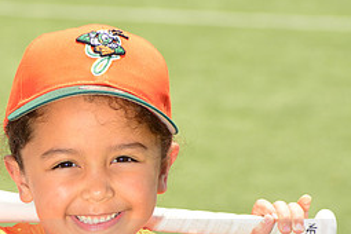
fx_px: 4104
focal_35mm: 421
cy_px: 237
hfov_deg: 4.9
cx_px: 69
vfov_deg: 3.3
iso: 250
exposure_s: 1/250
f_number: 11
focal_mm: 185
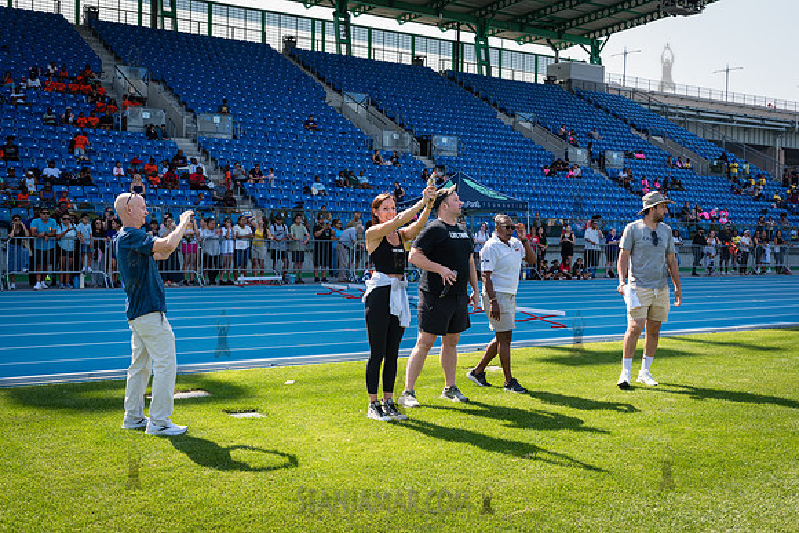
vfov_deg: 32.4
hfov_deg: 47.1
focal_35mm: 41
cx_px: 400
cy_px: 266
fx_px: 917
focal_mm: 40
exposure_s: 1/640
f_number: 5.6
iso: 400
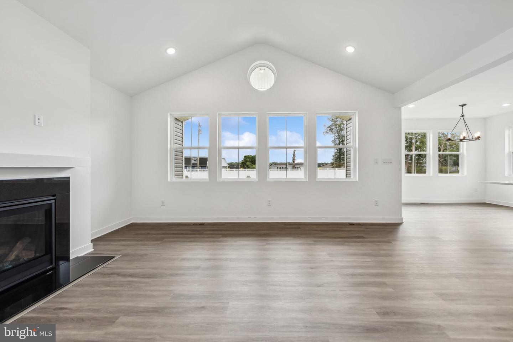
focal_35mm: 14
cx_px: 256
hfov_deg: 104.3
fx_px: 199
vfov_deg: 81.2
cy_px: 171
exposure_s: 1/15
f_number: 8
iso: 64
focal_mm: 14
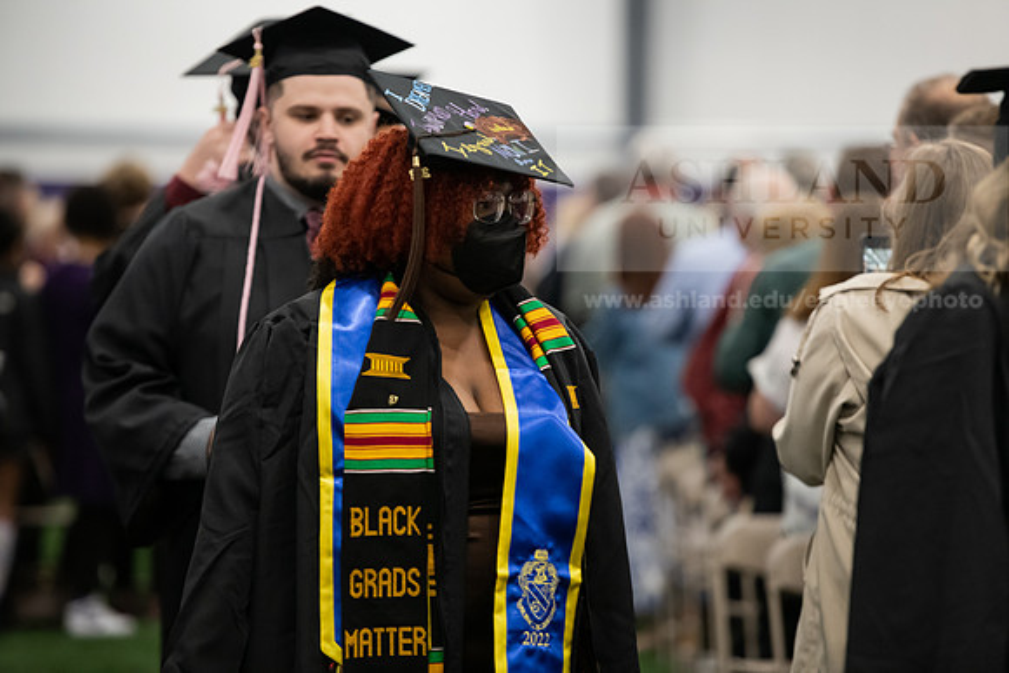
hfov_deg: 11.4
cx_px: 504
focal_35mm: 180
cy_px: 336
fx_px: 5046
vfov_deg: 7.6
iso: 3200
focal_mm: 180
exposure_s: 1/200
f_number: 3.2
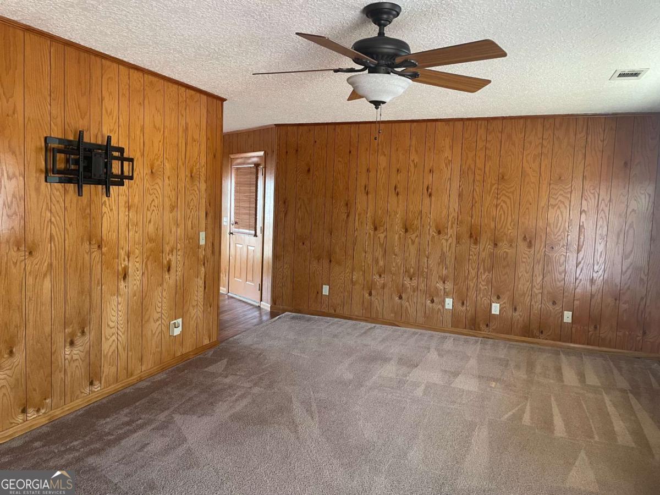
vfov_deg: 53.1
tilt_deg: -4.4
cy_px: 248
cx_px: 330
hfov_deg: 67.3
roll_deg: -0.9
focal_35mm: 26
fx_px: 496
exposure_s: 1/60
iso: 160
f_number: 1.6
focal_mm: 4.2
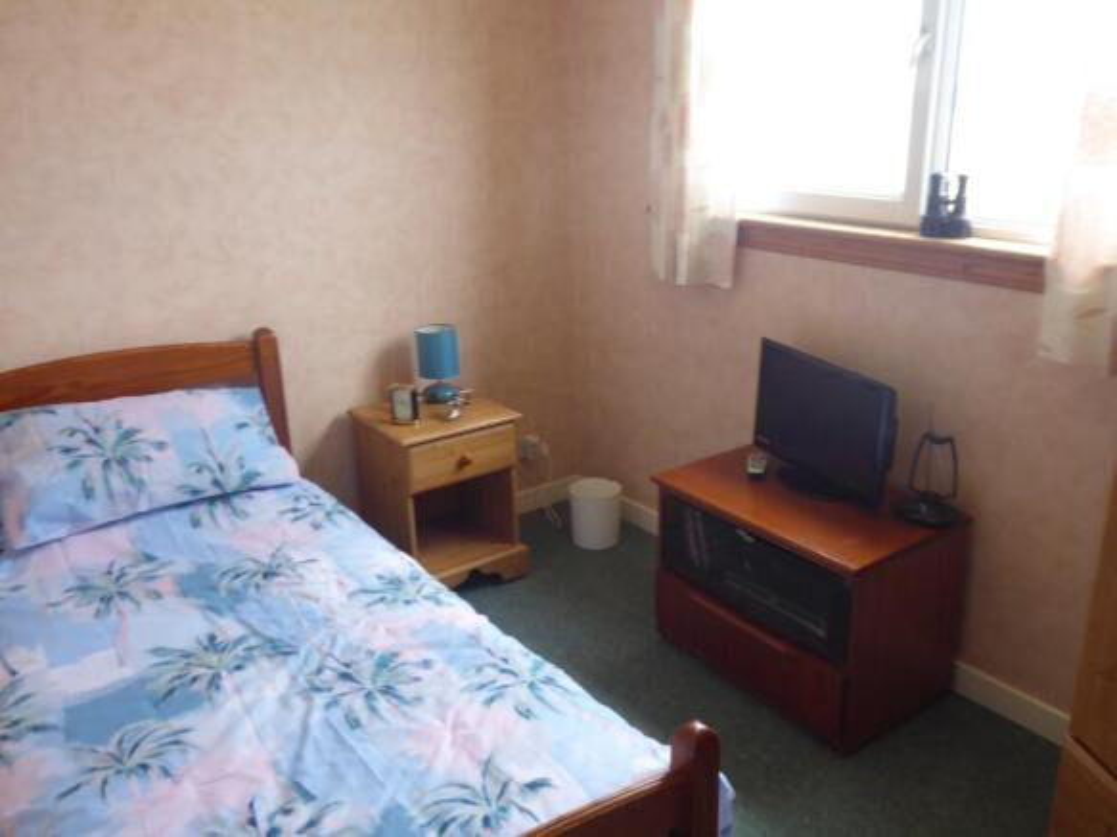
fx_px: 936
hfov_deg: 61.7
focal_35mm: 29
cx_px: 558
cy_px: 418
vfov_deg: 48.2
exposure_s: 1/60
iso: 320
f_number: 3.5
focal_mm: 5
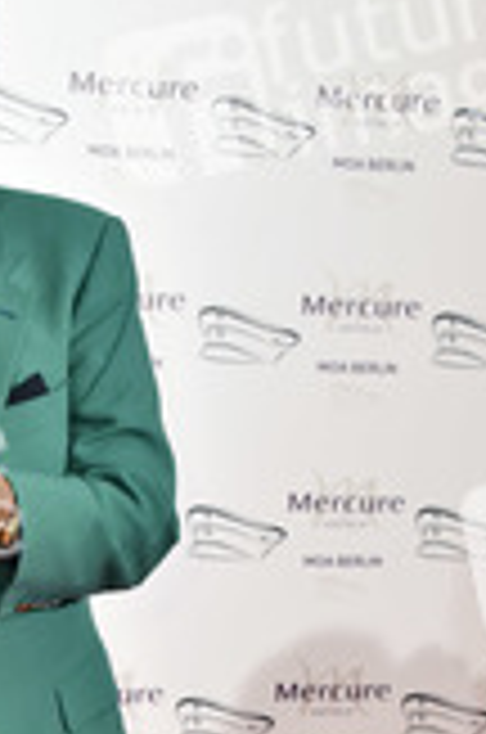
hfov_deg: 11.4
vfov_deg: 17.0
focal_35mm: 118
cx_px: -76
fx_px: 2400
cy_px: 757
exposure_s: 1/125
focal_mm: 48
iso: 1600
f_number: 5.6
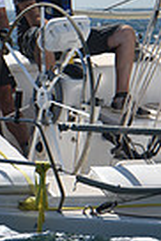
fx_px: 5687
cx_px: 22
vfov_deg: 2.4
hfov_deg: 1.6
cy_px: 21
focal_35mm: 850
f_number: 9
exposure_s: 1/1000
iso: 200
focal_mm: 200
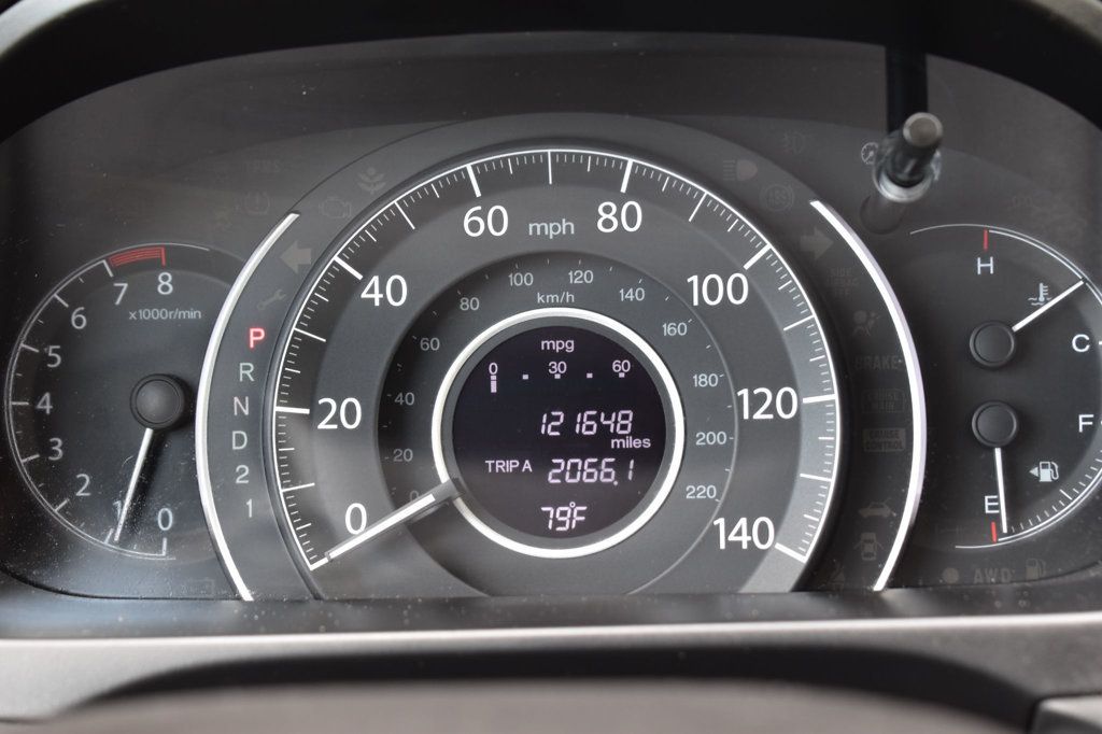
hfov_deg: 24.6
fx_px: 2524
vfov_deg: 16.5
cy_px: 367
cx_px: 551
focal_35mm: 82
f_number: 7.1
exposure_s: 1/25
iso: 400
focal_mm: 55
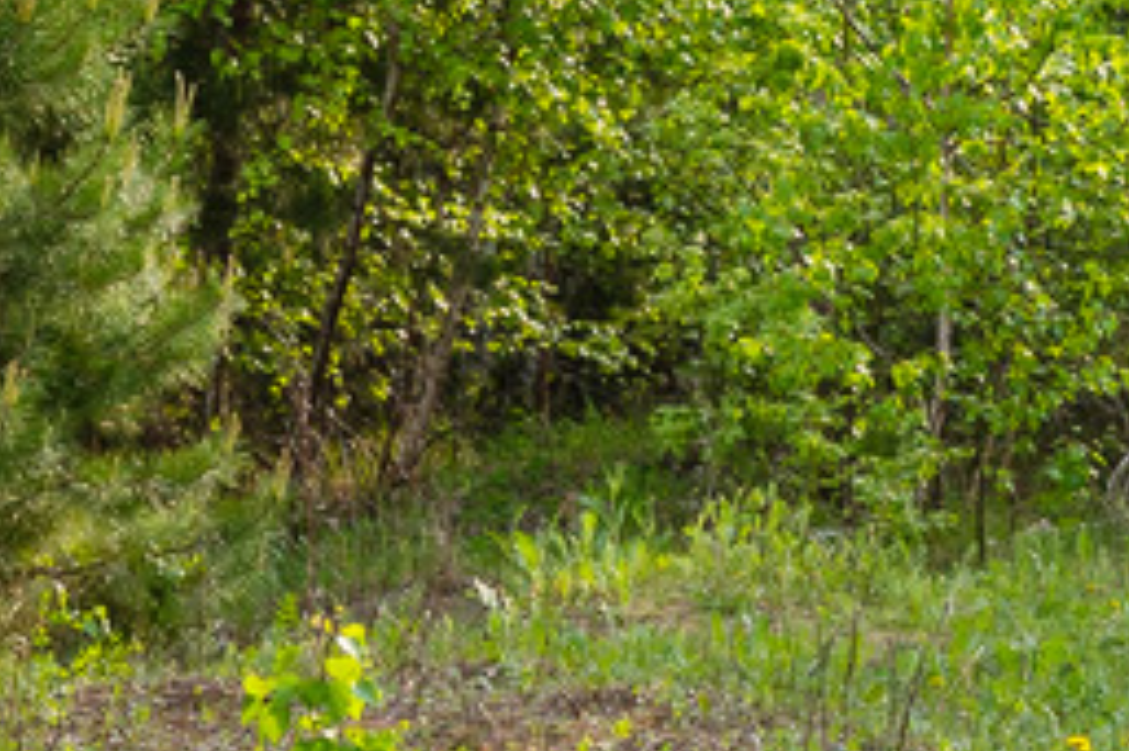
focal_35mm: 351
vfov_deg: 3.9
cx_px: 2399
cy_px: -764
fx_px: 11000
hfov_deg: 5.7
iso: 200
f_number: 7.1
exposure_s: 1/200
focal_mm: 66
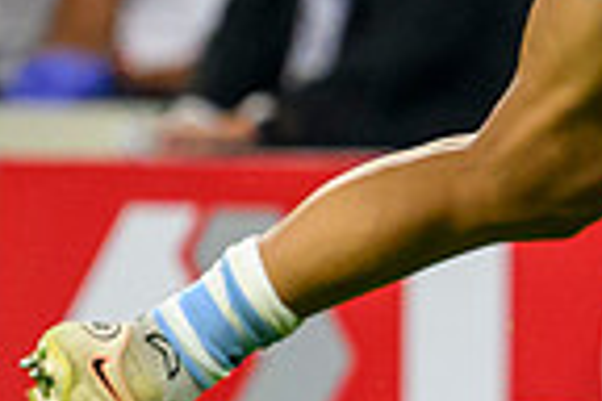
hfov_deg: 0.7
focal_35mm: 2924
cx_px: 1146
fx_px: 48892
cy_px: 37
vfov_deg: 0.5
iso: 3200
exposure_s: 1/2000
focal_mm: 400
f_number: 3.2
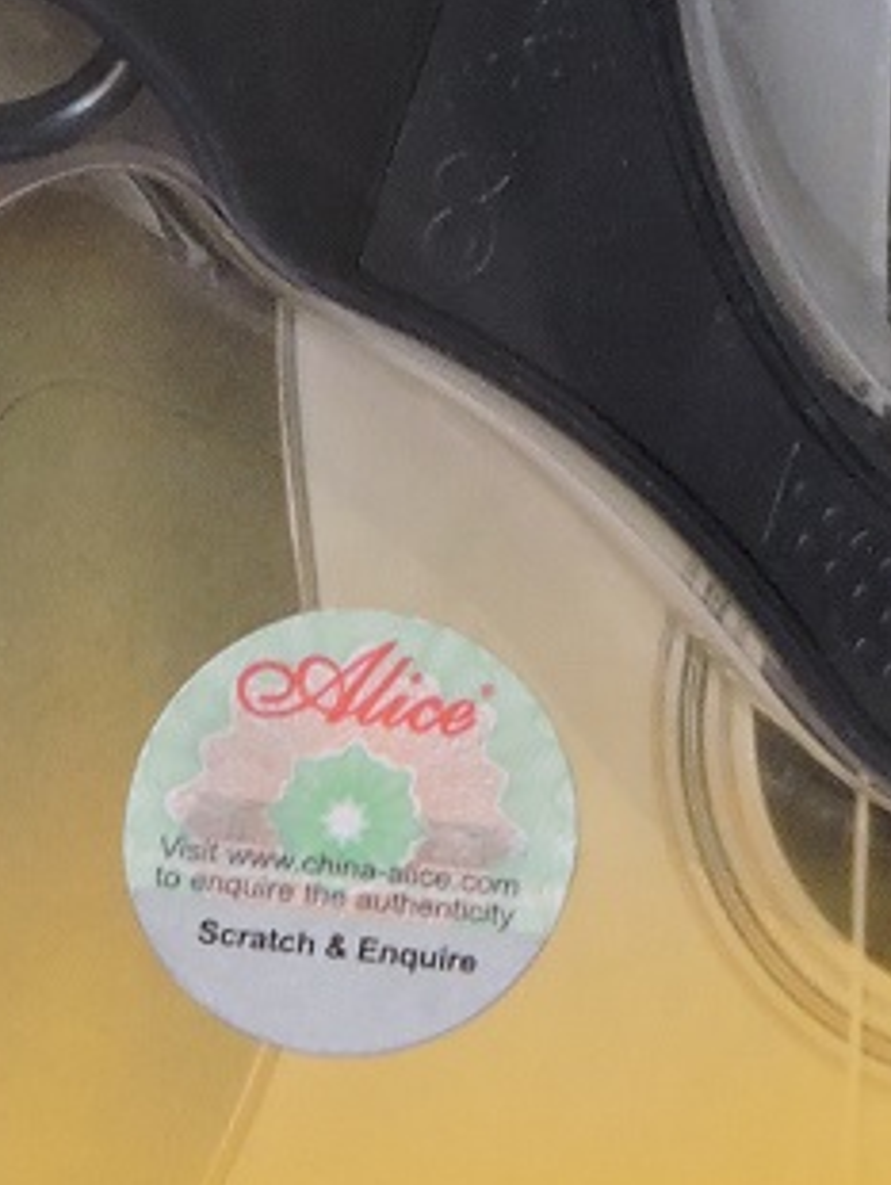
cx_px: 583
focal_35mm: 468
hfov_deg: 3.2
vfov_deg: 4.2
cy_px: -805
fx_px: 16039
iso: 400
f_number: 4.2
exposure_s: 1/80
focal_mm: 18.7
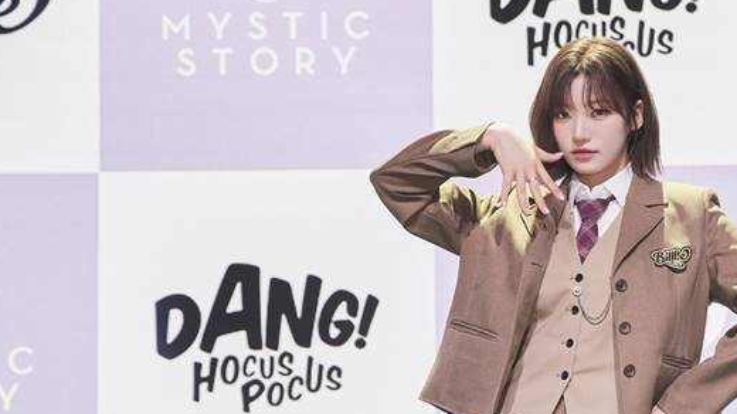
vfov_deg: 9.5
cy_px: 349
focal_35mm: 127
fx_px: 2481
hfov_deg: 16.8
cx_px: 595
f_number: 4
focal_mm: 70
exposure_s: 1/160
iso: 800
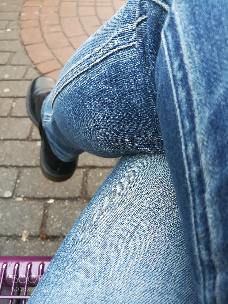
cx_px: 114
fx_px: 228
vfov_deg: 67.3
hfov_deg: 53.1
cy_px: 152
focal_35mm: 26
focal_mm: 3.83
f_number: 2.2
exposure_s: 1/33.3
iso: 100
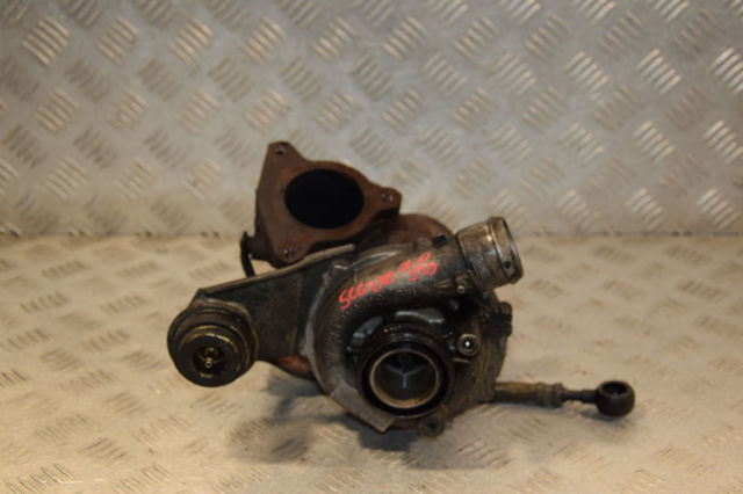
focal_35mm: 60
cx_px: 372
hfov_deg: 33.4
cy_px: 247
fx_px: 1238
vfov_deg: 22.6
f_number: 4.8
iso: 800
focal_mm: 40
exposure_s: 1/200
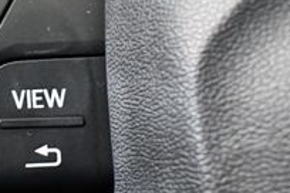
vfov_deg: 12.1
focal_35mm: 113
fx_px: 910
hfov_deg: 17.2
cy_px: 68
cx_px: -64
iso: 3600
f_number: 3.5
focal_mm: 18
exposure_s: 1/60
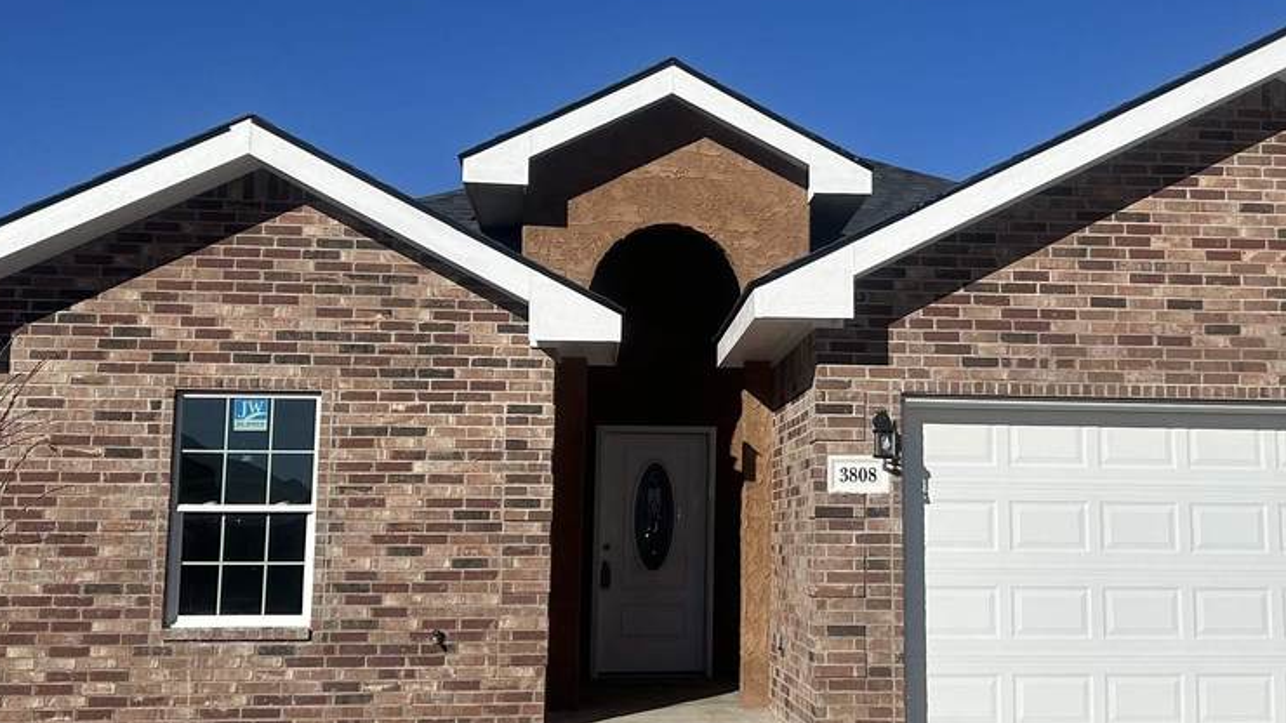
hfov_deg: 41.7
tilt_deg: +6.5
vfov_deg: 24.4
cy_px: 306
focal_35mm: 49
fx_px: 1671
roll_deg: -0.6
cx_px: 815
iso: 50
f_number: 1.5
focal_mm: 5.7
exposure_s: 1/9434
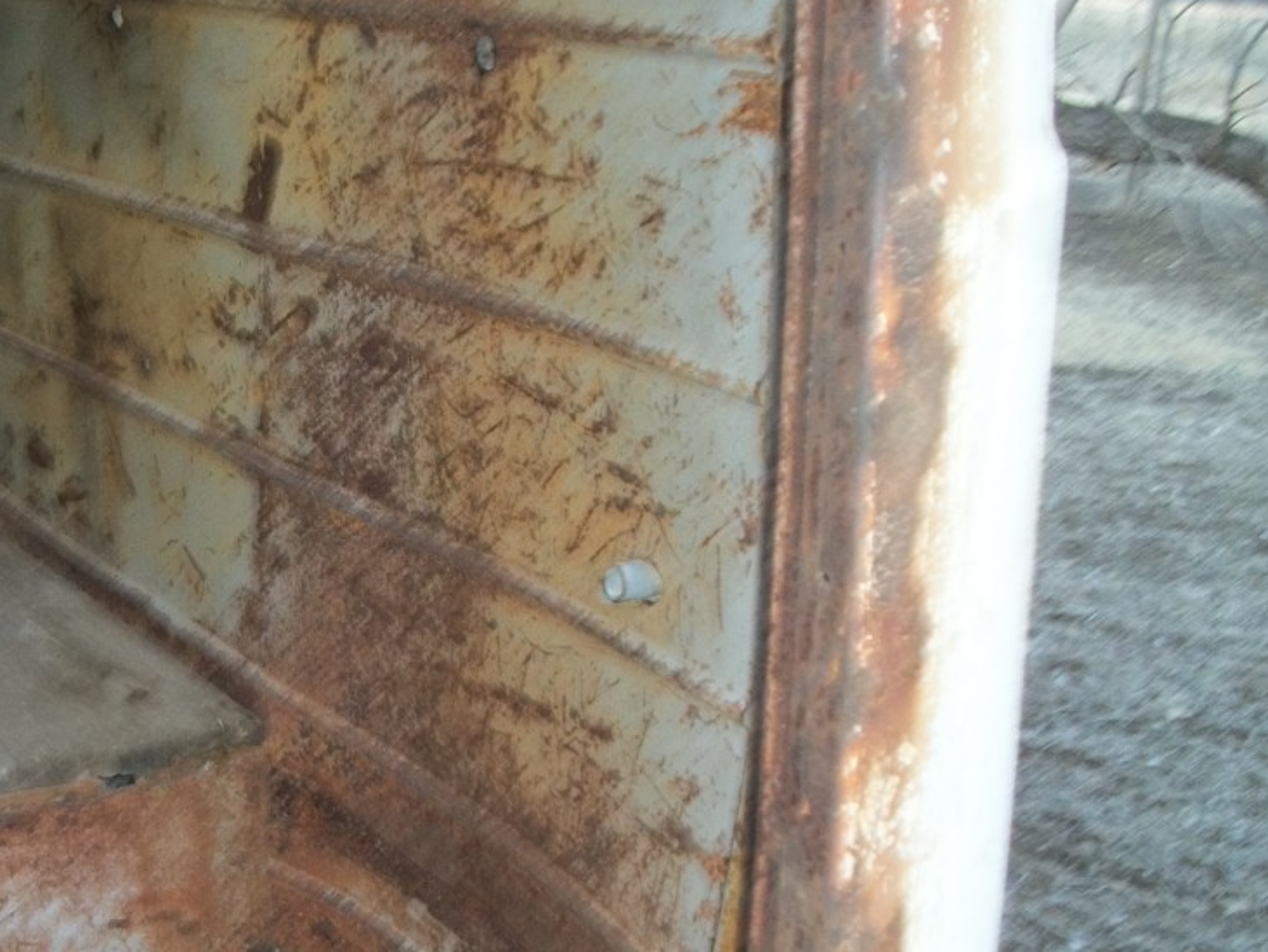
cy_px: 704
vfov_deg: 25.8
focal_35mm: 56
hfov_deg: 33.1
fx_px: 2052
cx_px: 205
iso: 160
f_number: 2.9
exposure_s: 1/30
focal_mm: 5.7
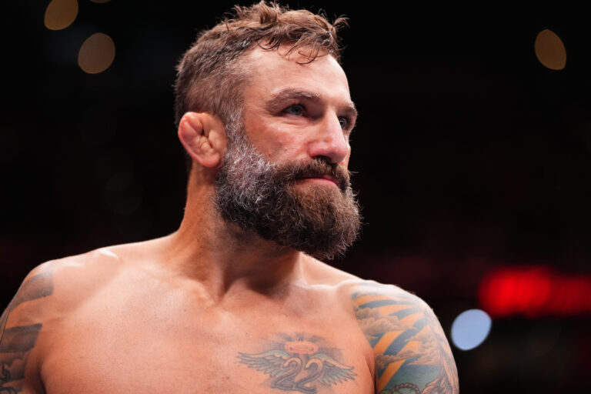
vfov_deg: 10.0
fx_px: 2249
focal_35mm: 137
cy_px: 197
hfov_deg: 15.0
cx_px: 296
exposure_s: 1/1600
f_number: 2.8
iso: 3200
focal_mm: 137
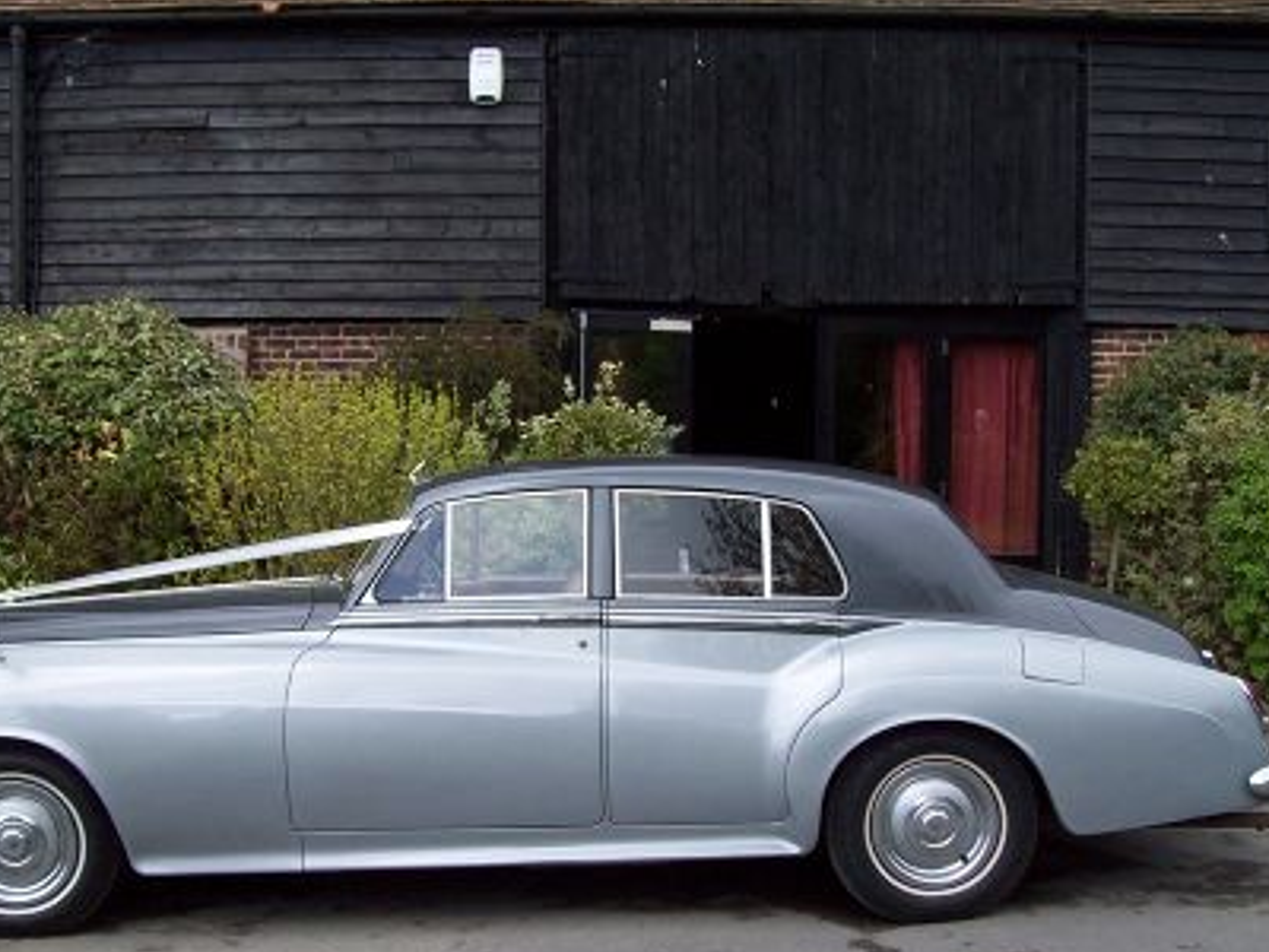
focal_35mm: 45
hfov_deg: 42.0
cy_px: 547
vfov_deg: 32.1
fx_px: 1650
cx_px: 574
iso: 80
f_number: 4.8
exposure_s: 1/320
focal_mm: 6
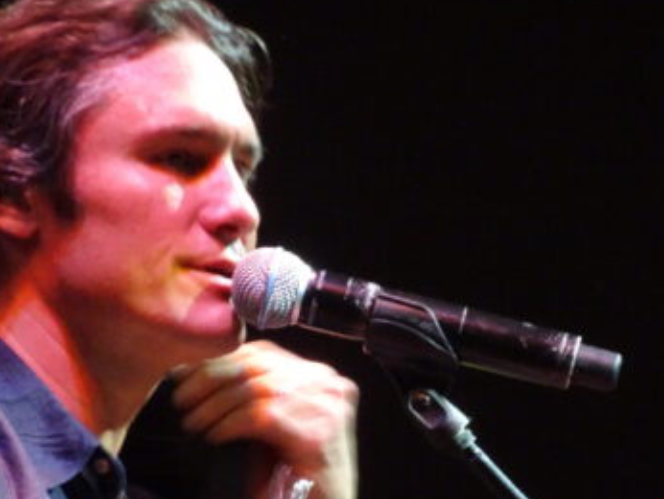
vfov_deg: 1.7
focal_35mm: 899
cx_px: 359
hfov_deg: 2.2
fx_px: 17256
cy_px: 238
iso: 1600
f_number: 6.3
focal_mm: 95
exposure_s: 1/15
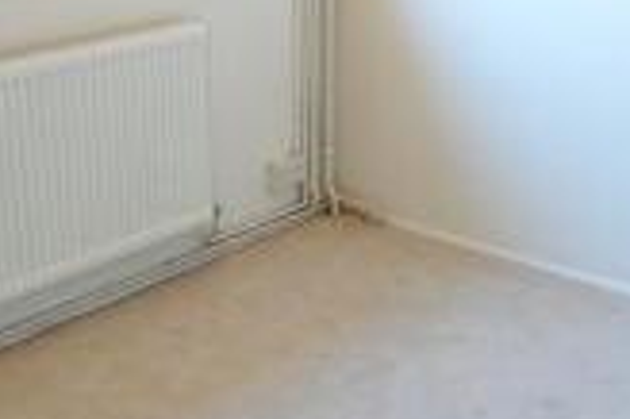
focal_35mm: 60
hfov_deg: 33.4
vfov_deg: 22.6
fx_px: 1049
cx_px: 334
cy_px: 177
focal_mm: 10
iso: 400
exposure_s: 1/50
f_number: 3.5
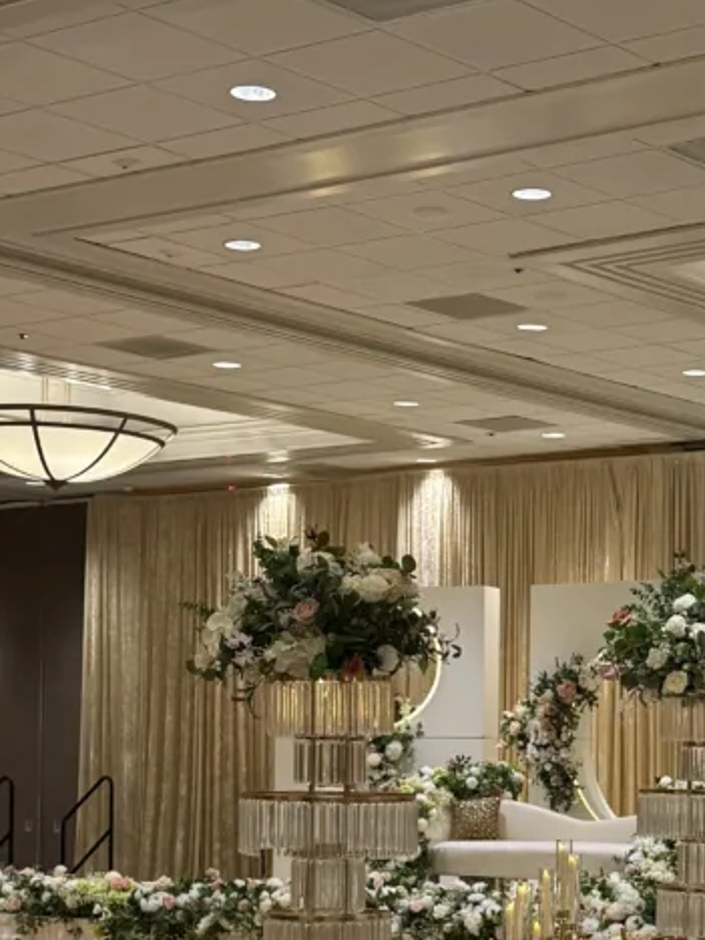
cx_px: 643
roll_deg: -1.3
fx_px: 2227
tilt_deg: +2.2
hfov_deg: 17.7
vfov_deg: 23.6
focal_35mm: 82
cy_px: 717
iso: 160
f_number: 1.78
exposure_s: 1/60
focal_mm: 6.76
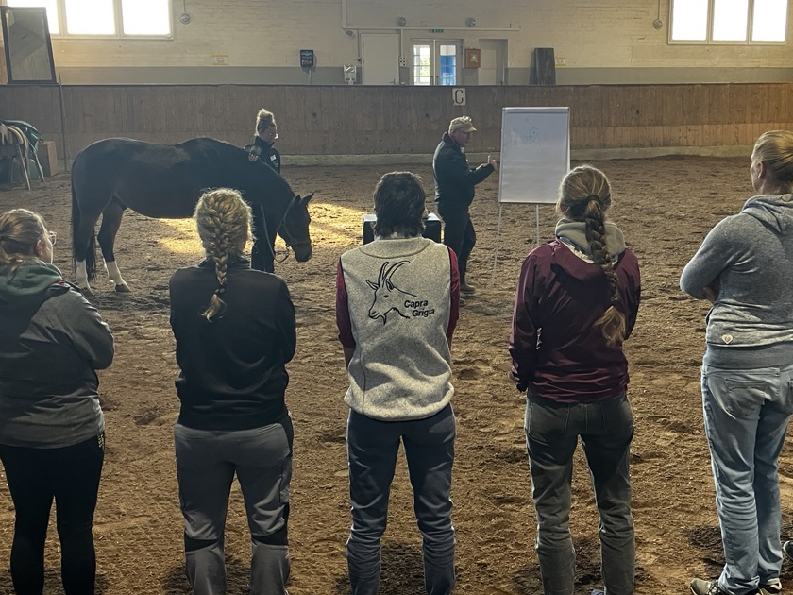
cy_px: 265
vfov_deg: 35.9
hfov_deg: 46.7
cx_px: 446
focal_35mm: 40
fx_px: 916
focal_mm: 3.99
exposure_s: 1/63
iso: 80
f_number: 1.8
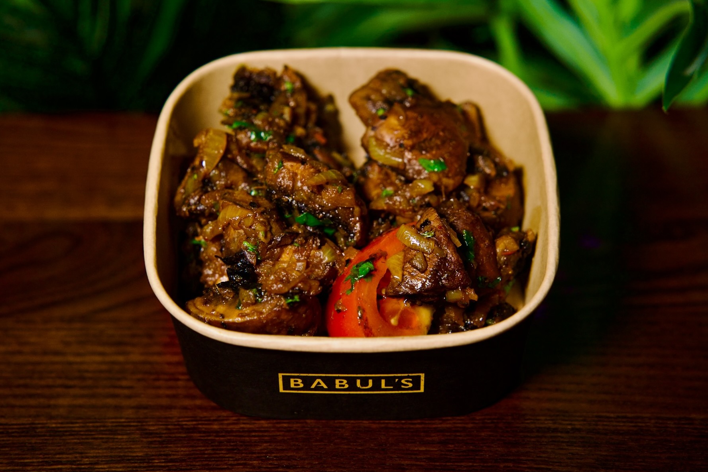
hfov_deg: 24.5
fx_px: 1632
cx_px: 352
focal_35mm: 83
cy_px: 236
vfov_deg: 16.5
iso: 2000
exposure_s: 1/250
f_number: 4.5
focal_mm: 82
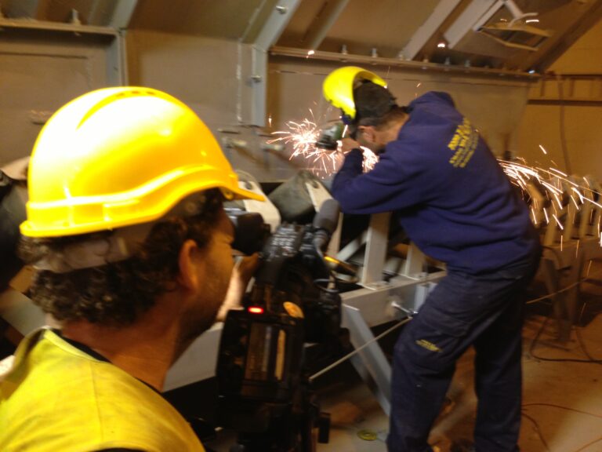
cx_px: 301
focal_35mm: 33
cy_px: 226
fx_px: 574
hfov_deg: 55.4
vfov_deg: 42.9
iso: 160
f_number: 2.4
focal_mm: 4.13
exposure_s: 1/20
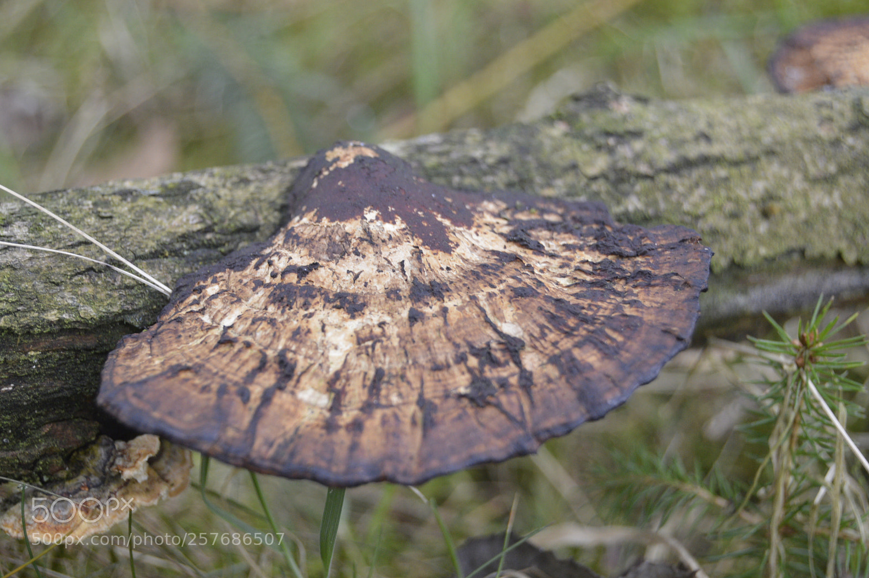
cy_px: 290
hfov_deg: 24.4
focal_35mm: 84
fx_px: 2014
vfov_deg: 16.3
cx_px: 437
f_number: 5.6
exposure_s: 1/60
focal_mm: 55
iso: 720
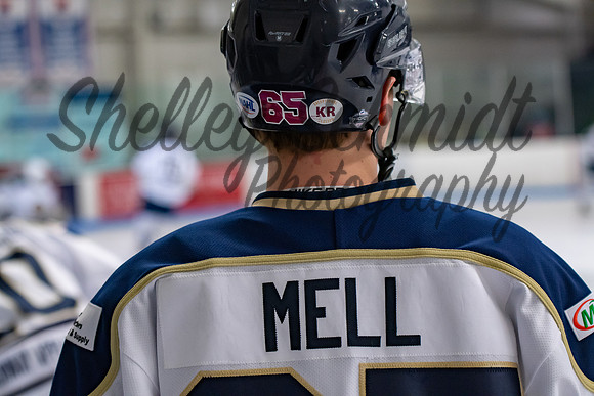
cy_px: 198
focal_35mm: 105
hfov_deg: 19.5
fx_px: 1733
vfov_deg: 13.0
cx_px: 297
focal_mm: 70
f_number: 3.2
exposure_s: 1/800
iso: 800
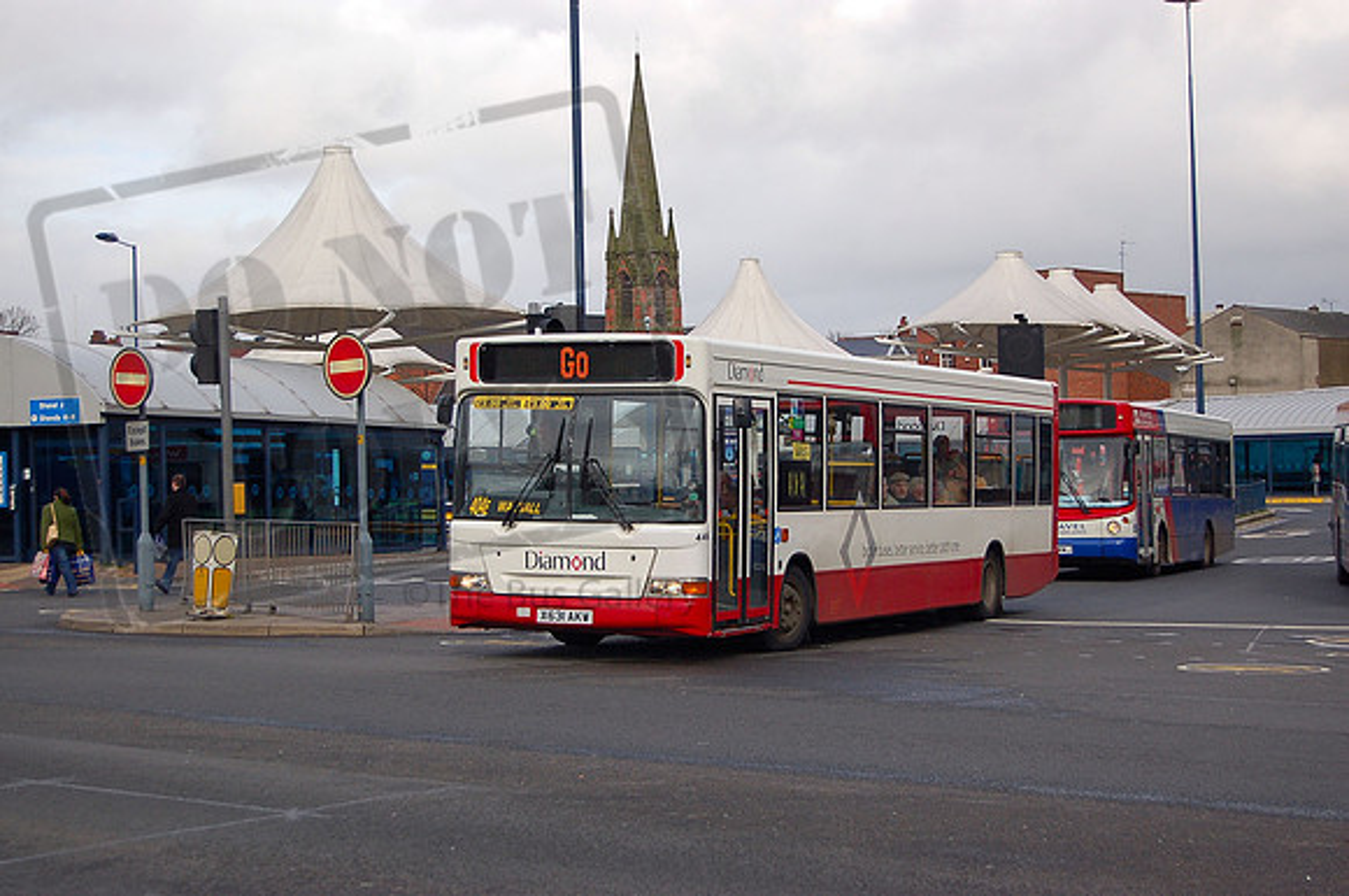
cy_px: 448
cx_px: 674
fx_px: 2526
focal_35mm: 68
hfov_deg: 29.9
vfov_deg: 20.1
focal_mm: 45
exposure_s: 1/1000
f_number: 5.3
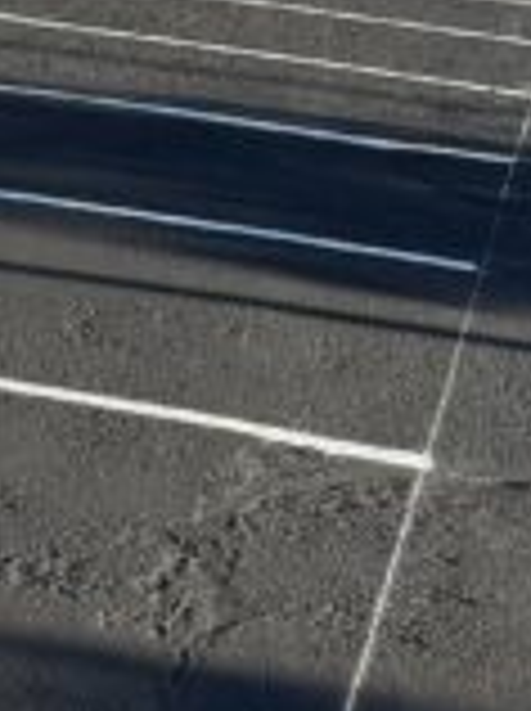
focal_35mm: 156
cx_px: -9
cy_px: 297
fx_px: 3199
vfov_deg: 12.7
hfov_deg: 9.4
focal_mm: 6.76
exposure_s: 1/1949
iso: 80
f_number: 1.78
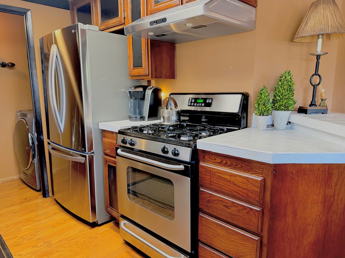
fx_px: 249
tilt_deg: -10.4
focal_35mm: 25
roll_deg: +0.8
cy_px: 132
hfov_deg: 69.4
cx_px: 174
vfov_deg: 54.9
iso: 200
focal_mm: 6.76
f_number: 1.78
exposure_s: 1/60
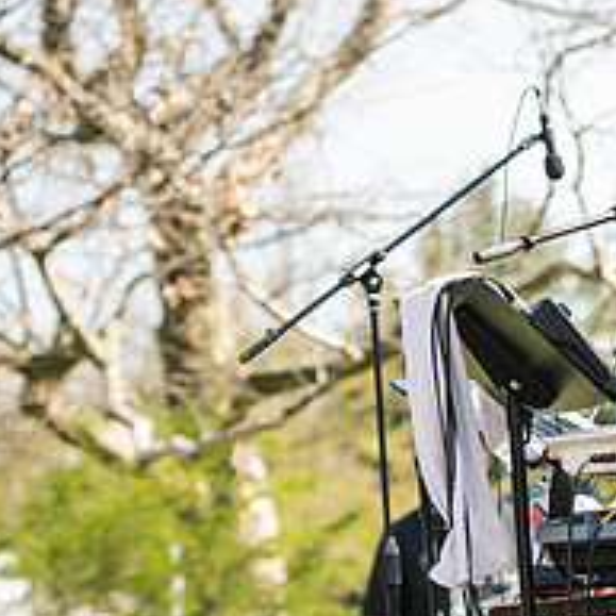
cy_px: 385
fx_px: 5134
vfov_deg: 6.9
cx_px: 855
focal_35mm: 255
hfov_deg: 6.8
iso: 125
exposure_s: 1/400
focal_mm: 100
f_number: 3.5
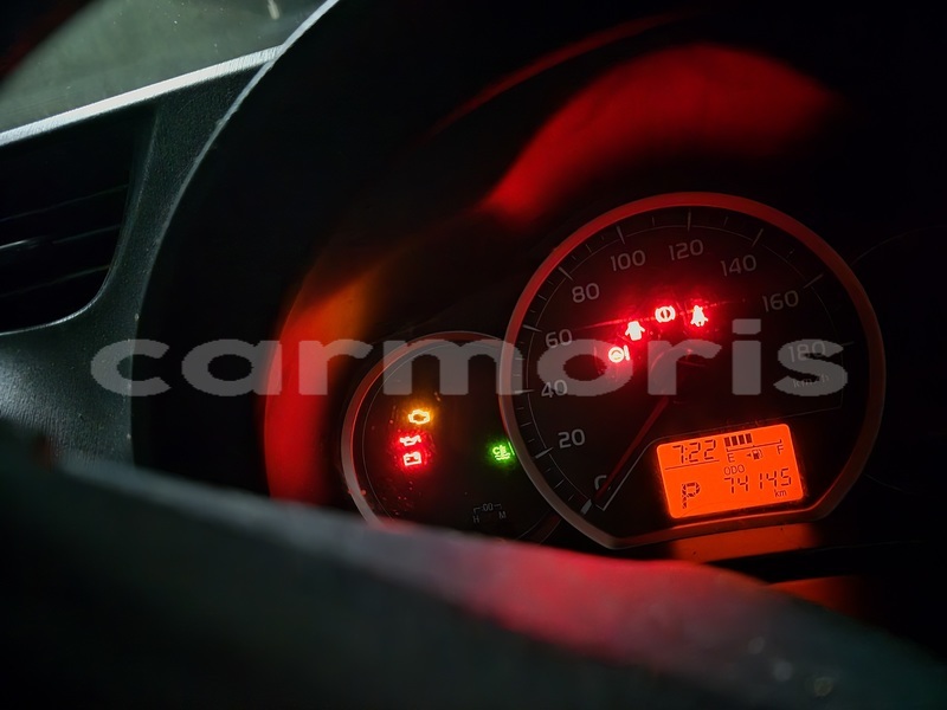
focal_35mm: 23
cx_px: 474
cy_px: 355
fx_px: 629
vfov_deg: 58.9
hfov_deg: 73.9
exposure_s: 1/50
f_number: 1.8
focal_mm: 5.4
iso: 1600
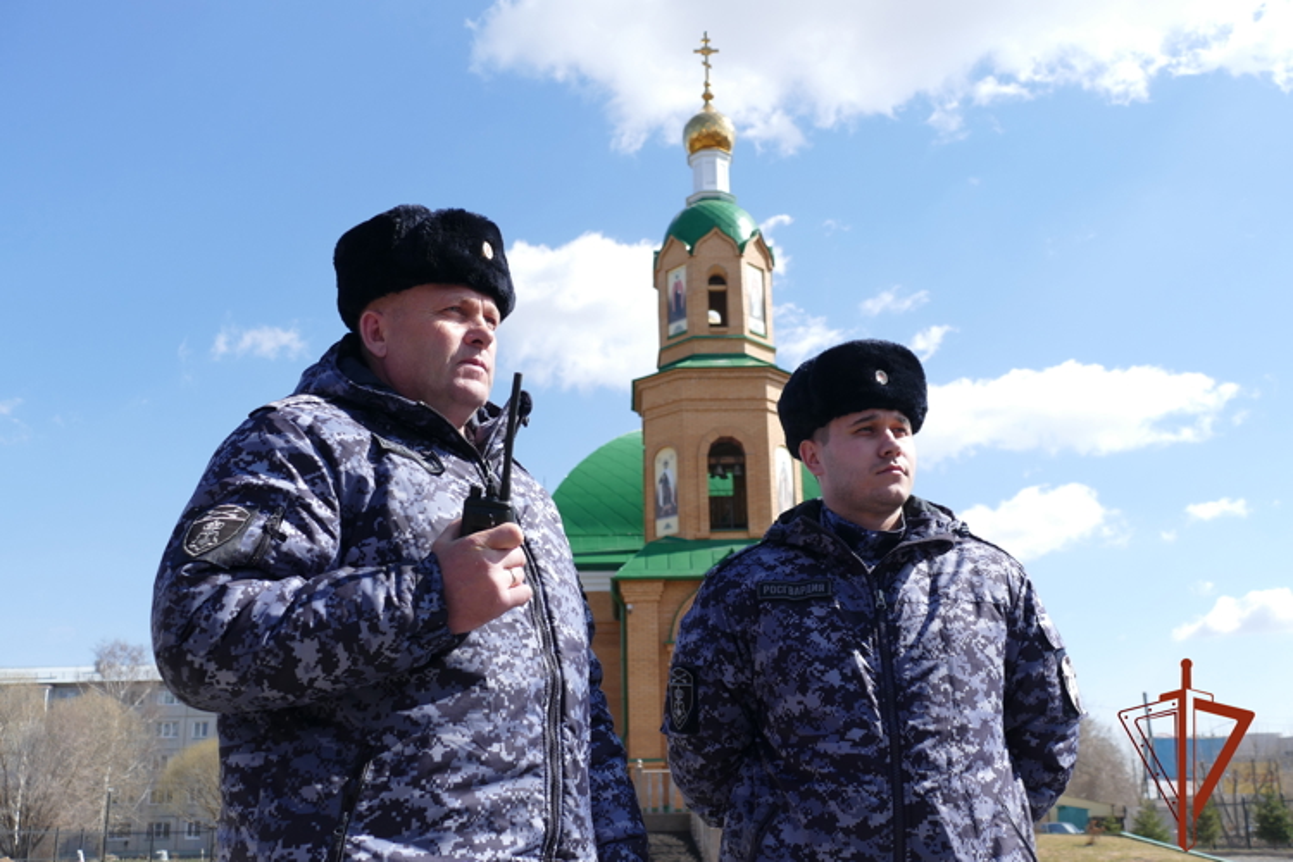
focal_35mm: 37
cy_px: 431
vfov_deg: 35.9
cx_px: 646
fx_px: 1329
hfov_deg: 51.9
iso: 125
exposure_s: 1/2000
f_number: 3.2
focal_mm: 13.43
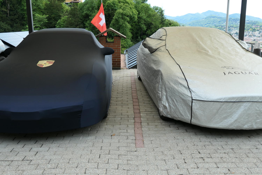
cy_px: 88
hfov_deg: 53.1
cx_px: 131
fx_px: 262
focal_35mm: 36
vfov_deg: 36.9
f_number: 3.7
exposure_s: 1/640
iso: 200
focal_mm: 13.1
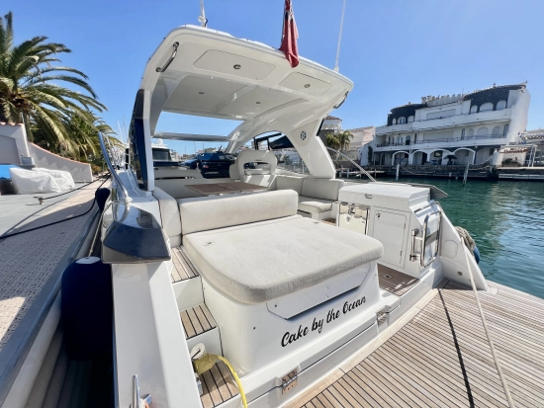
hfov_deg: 106.2
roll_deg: +1.0
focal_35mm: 13
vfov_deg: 90.0
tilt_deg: -10.3
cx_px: 272
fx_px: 204
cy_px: 204
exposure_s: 1/995
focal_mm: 1.57
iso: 32
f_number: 1.8
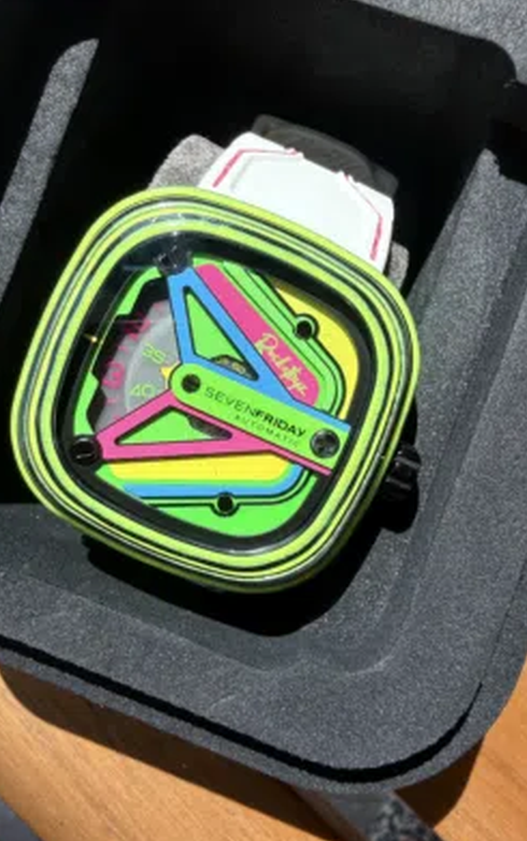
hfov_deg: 47.7
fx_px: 596
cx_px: 258
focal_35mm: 26
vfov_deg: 70.4
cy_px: 424
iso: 50
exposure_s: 1/312
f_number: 2.2
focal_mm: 2.22
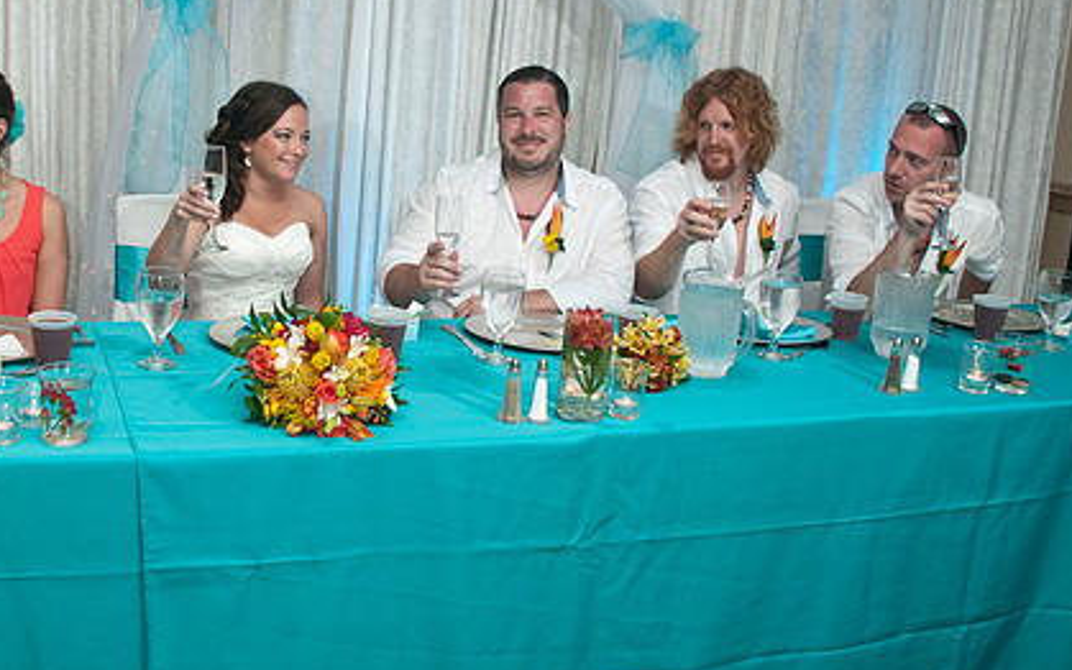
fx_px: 1256
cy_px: 196
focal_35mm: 43
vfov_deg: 29.5
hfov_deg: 45.5
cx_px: 358
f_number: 5.6
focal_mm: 18
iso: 400
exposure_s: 1/160
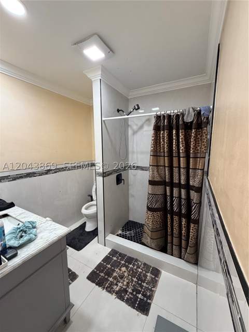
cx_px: 124
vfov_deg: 102.1
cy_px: 166
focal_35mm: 14
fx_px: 134
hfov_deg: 85.7
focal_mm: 2.22
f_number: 2.2
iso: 320
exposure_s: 1/120
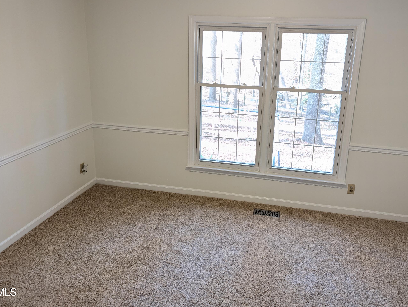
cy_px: 129
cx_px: 226
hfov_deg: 63.2
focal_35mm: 28
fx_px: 330
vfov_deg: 49.7
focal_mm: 6.81
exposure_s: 1/60
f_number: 1.85
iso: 214
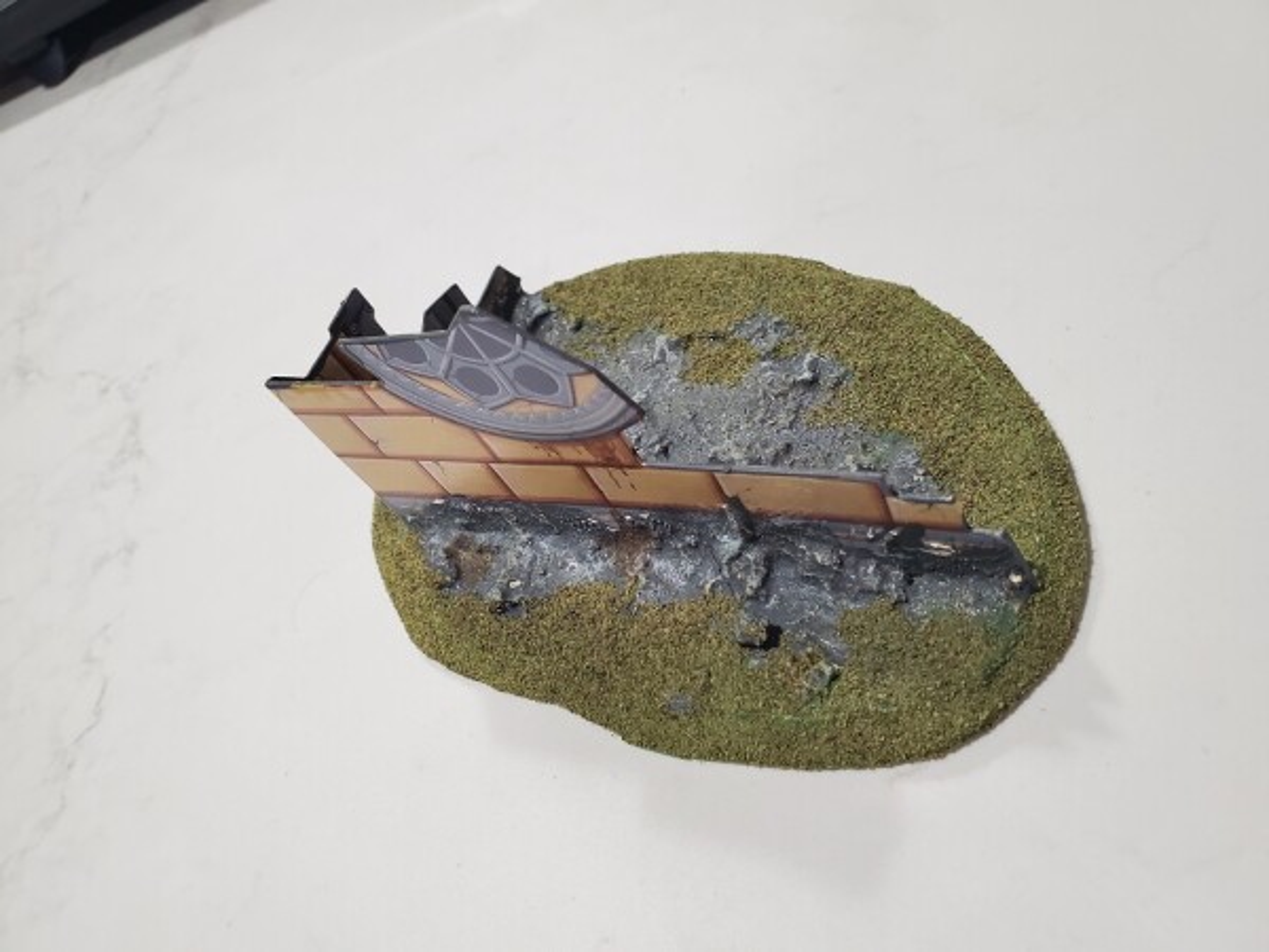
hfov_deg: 67.3
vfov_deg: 53.1
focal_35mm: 26
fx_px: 953
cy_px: 476
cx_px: 634
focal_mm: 4.3
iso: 200
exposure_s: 1/60
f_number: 2.4
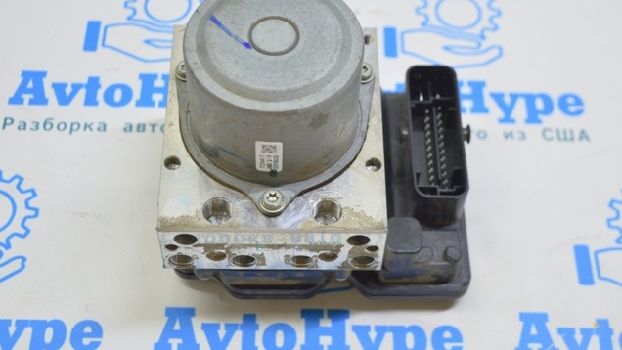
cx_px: 310
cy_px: 172
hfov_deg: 34.9
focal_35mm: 60
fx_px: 990
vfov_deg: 20.1
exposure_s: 1/20
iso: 400
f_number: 5.6
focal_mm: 38
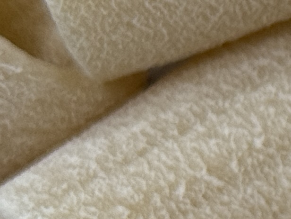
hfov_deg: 5.9
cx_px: 809
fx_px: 2640
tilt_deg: -53.4
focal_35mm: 314
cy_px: -4
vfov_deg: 4.7
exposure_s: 1/120
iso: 80
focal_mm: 6.76
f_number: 1.78
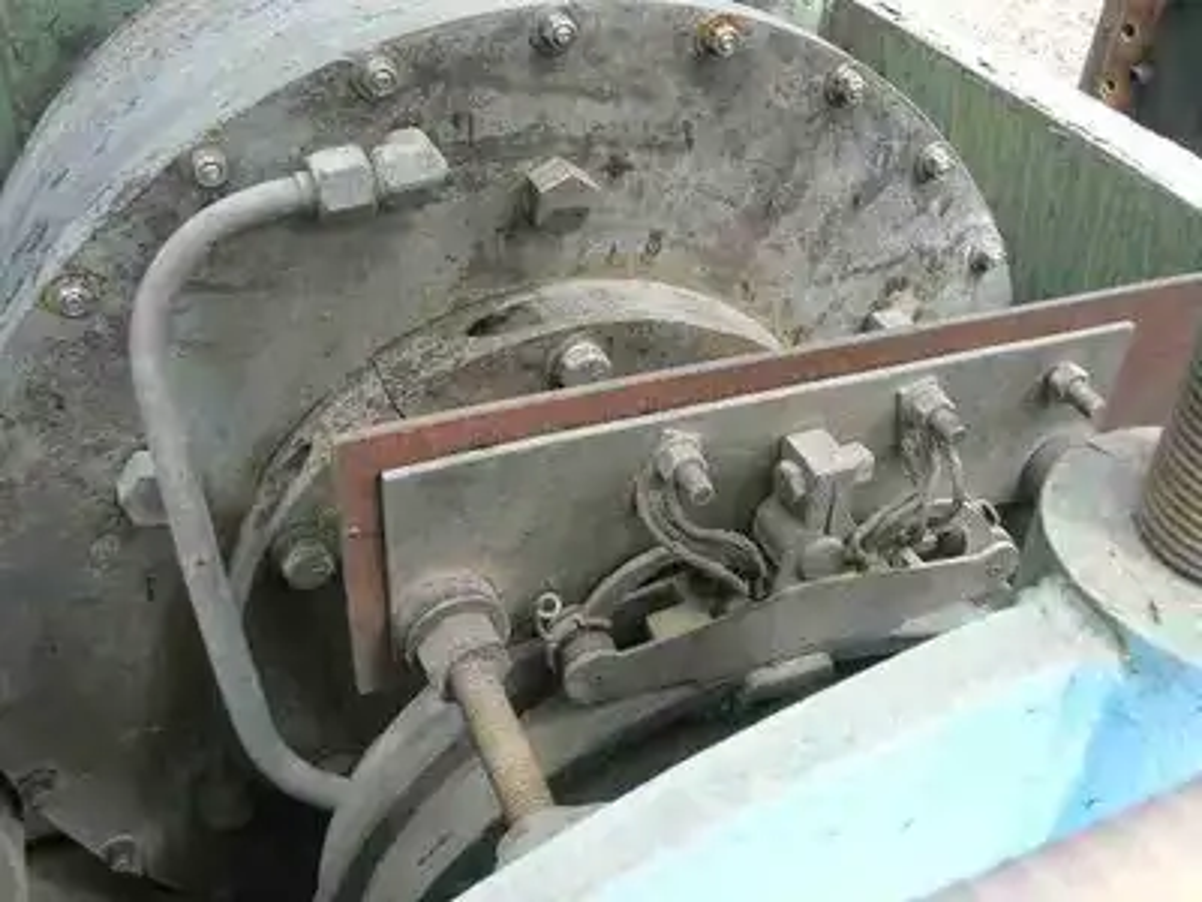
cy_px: 451
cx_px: 601
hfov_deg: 51.4
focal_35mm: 36
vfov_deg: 39.7
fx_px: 1250
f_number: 4
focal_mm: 6
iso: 80
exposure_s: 1/125
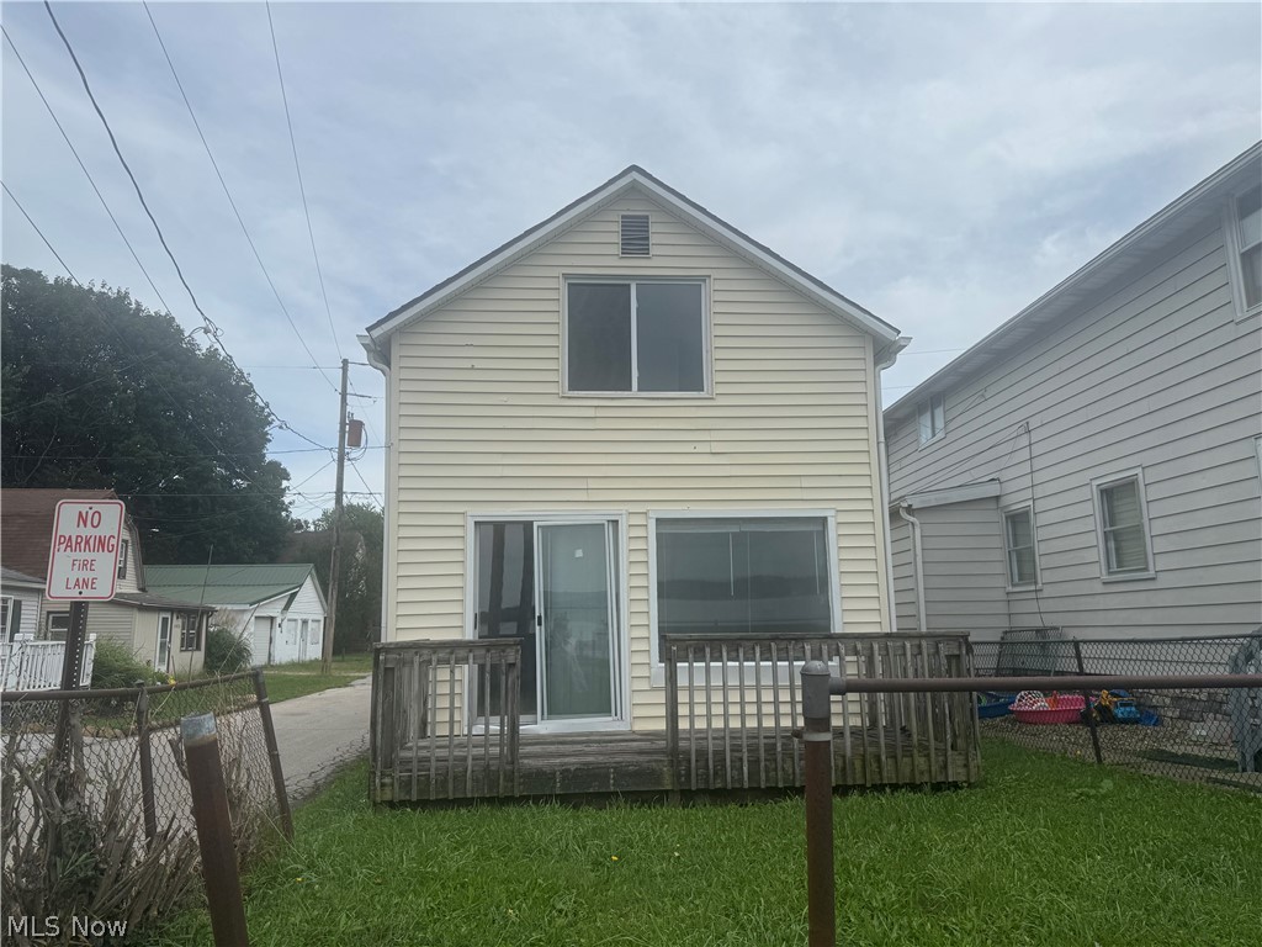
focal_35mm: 24
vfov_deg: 56.8
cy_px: 474
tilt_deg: +9.4
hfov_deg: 71.6
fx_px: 875
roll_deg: +1.0
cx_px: 631
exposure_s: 1/4950
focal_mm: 6.76
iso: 80
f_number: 1.78
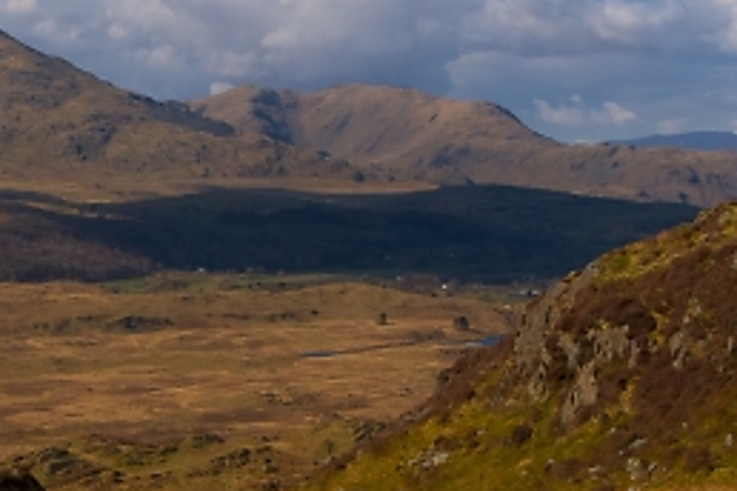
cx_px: 291
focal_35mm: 108
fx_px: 2214
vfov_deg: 12.7
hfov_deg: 18.9
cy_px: 203
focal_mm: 31
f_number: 13
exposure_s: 1/750
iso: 200
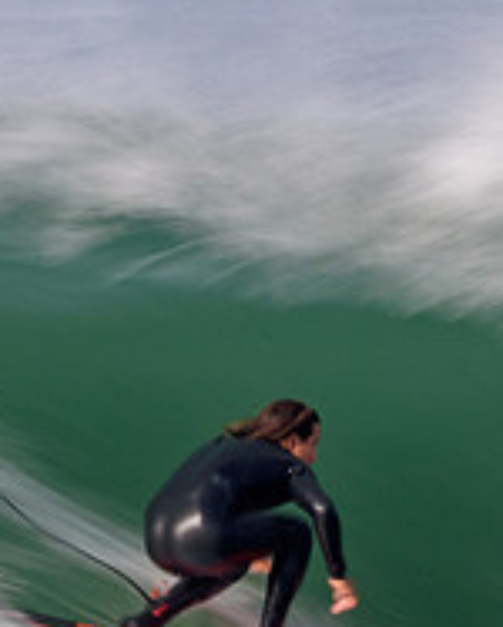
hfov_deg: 0.6
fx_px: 51703
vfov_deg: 0.7
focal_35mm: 2783
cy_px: 680
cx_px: 353
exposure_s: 1/20
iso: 100
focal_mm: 440
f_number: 18
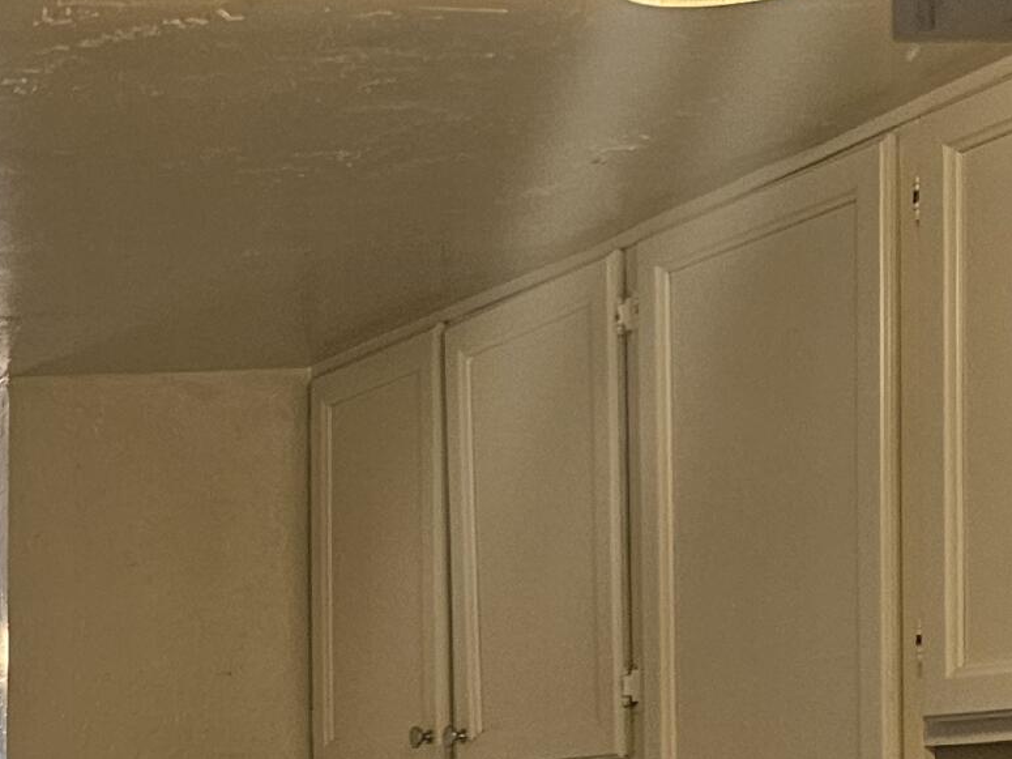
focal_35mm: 89
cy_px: 999
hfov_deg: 18.1
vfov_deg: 15.7
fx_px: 2602
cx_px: -746
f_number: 1.7
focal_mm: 6.3
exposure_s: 1/120
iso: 200
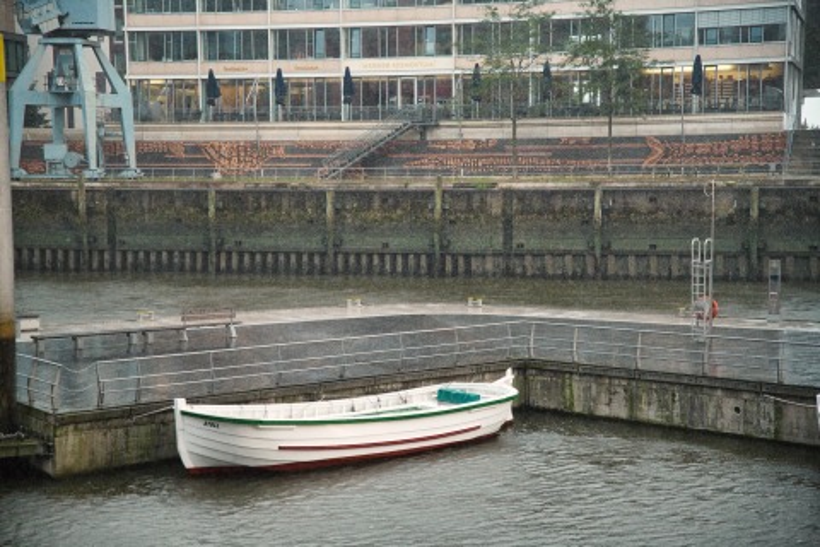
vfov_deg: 19.5
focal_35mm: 70
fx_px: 1594
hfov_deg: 28.8
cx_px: 410
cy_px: 274
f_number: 2.8
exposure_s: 1/1250
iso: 4000
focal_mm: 70
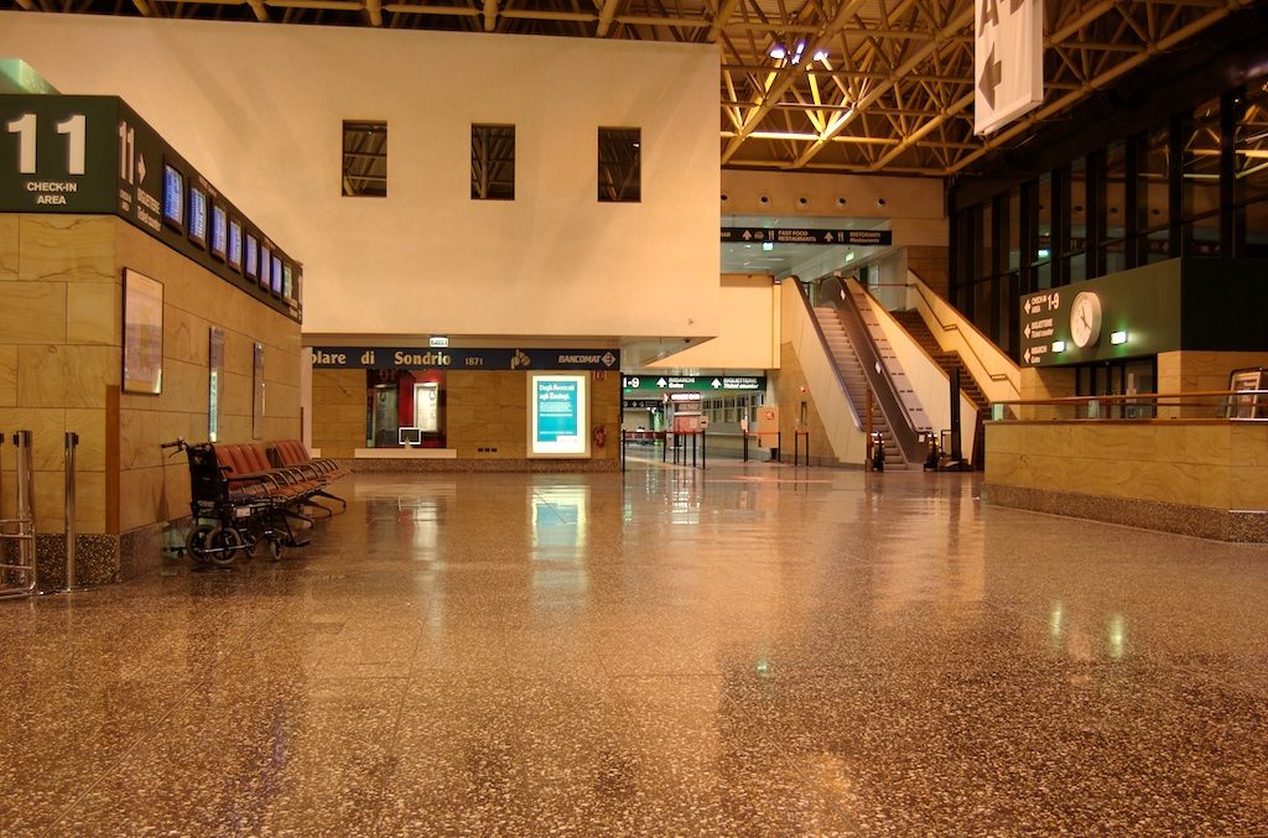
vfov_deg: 29.7
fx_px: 1581
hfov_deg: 43.7
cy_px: 419
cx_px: 634
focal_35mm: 45
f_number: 4.2
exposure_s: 1/8
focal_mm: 30
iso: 200
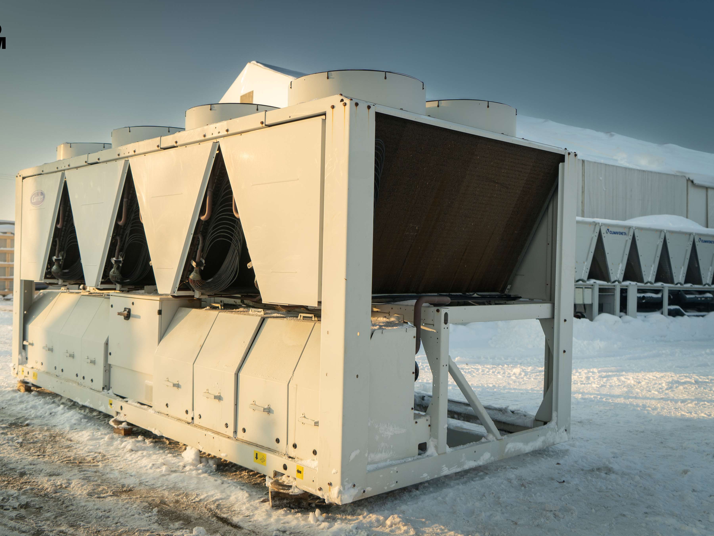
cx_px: 307
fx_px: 681
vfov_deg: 42.9
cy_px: 268
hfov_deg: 55.2
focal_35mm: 33
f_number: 4
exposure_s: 1/125
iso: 160
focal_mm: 30
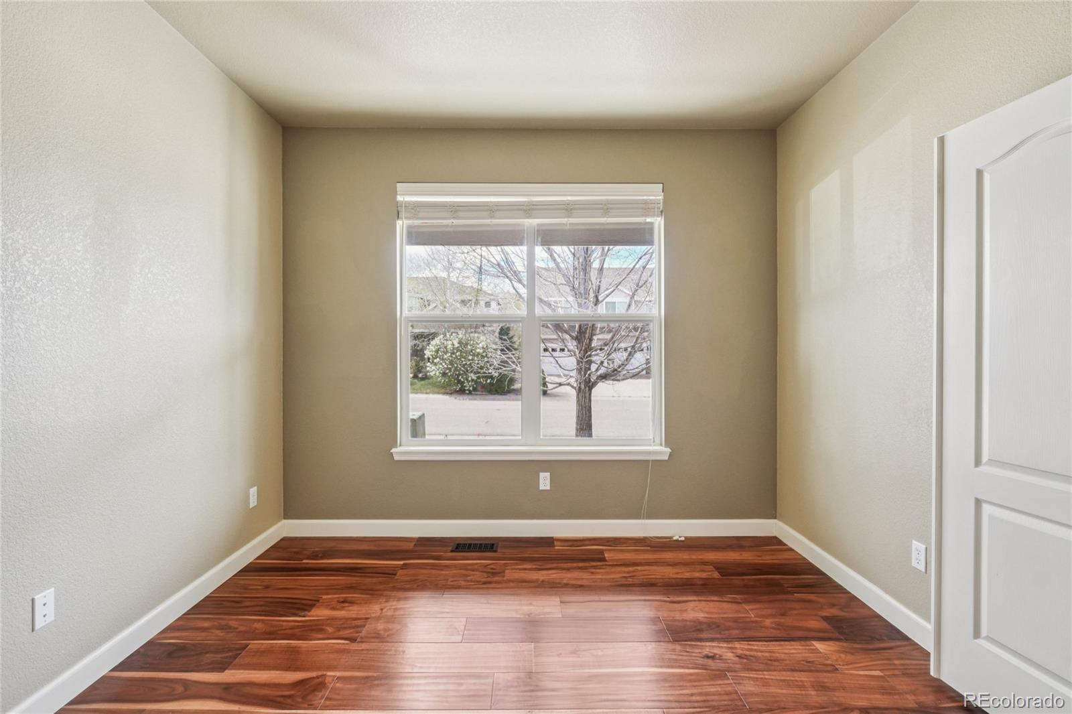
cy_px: 357
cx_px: 536
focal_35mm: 15
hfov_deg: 100.4
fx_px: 447
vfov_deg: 77.3
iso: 400
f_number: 8
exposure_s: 1/15
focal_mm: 10
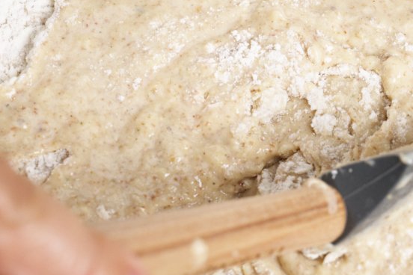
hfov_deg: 16.1
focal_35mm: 126
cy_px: 161
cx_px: 353
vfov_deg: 10.9
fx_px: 1445
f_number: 8
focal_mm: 58
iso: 1000
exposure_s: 1/1600
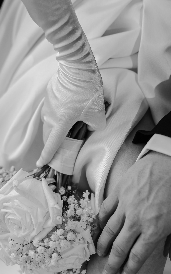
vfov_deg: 29.2
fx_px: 522
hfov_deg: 18.6
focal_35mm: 70
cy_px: 185
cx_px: 90
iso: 160
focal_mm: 50
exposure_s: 1/400
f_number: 2
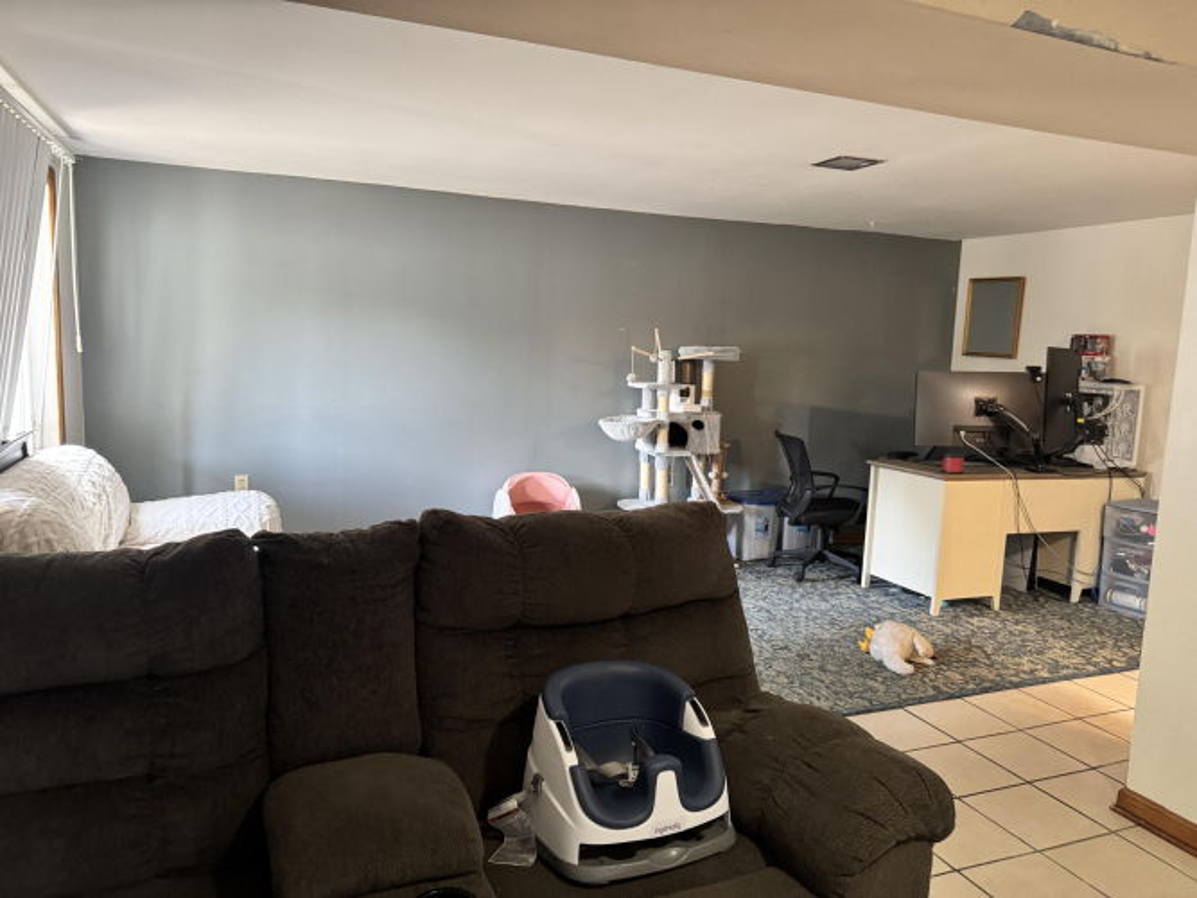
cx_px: 598
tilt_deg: -6.2
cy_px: 449
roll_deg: -2.1
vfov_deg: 56.8
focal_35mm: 24
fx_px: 830
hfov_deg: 71.6
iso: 640
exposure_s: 1/40
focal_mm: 6.76
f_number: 1.78
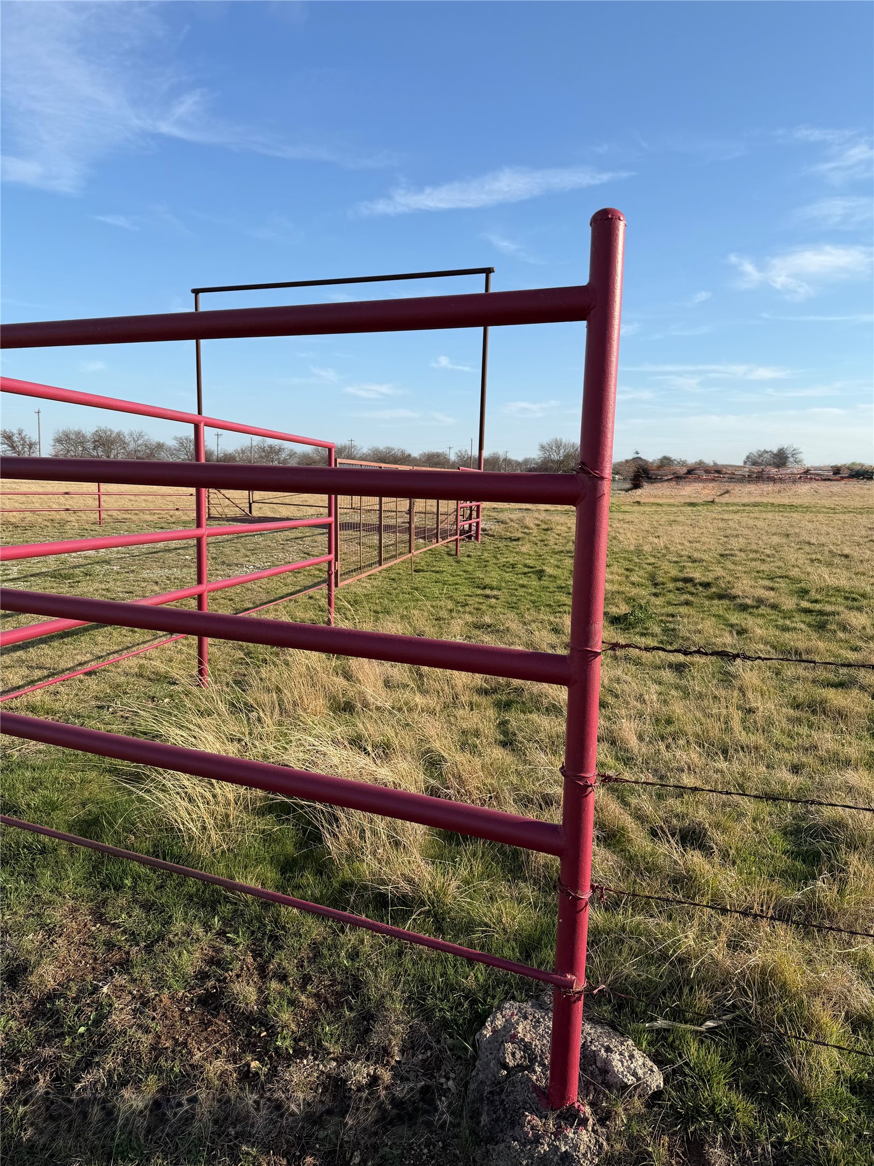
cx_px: 437
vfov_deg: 71.6
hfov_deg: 56.8
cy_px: 583
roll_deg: -2.1
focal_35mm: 24
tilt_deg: -8.8
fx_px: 808
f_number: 1.78
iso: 80
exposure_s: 1/3584
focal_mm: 6.76
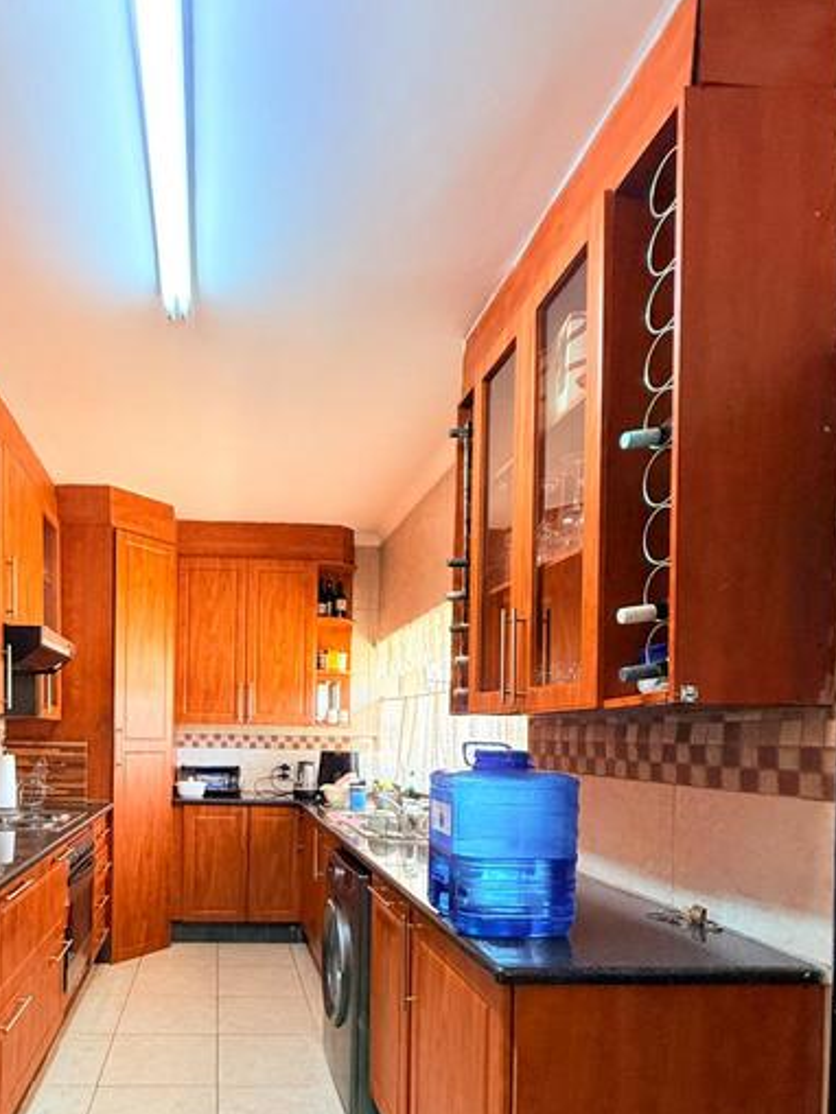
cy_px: 749
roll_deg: -0.7
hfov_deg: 58.9
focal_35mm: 22
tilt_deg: -0.7
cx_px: 245
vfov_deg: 73.9
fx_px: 708
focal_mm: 2.22
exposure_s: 1/99
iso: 320
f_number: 2.2
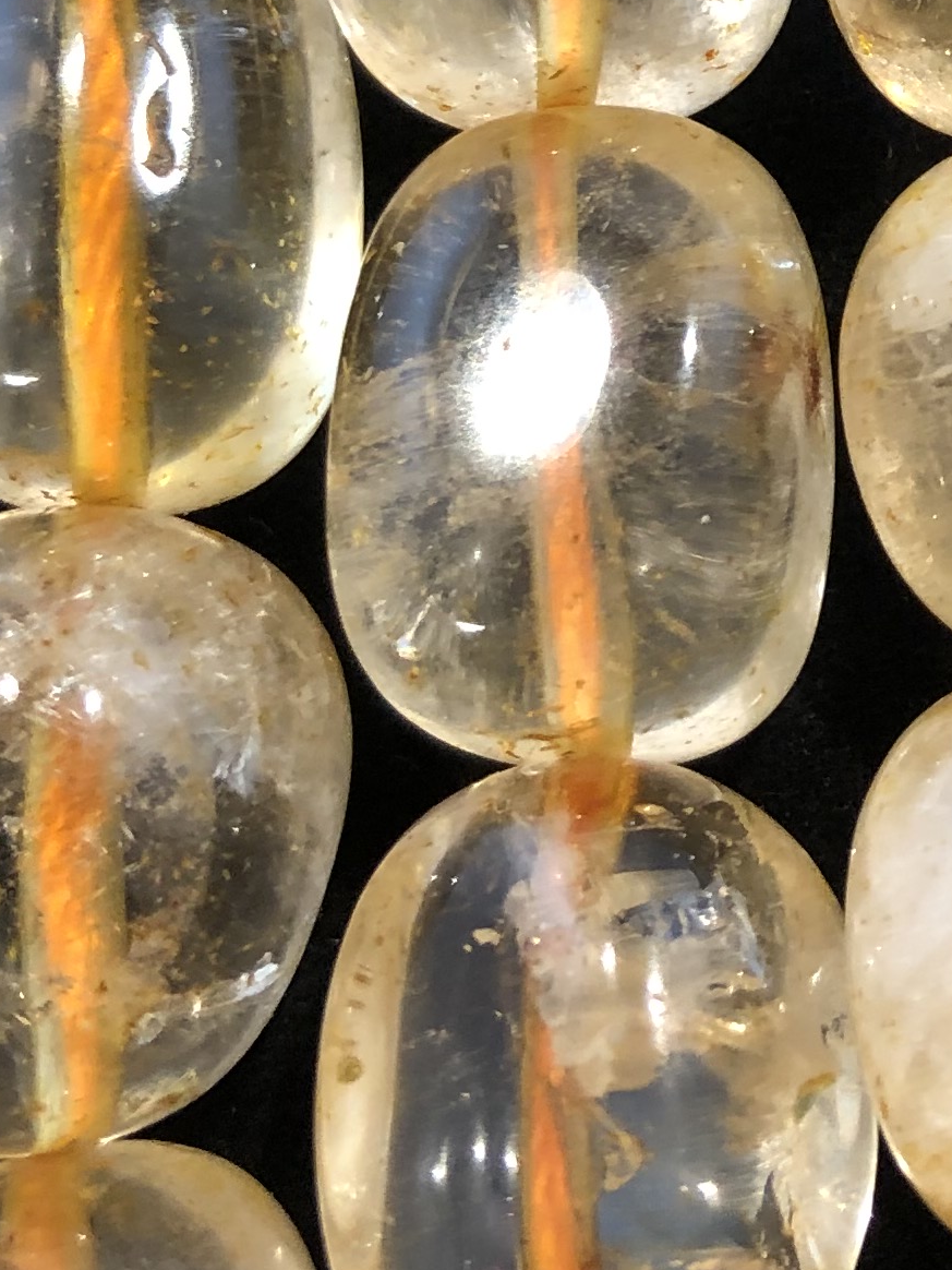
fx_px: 3557
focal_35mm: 97
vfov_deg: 19.7
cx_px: 1232
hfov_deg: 14.6
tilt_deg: -77.7
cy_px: 19
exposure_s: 1/17
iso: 40
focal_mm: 3.99
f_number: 1.8
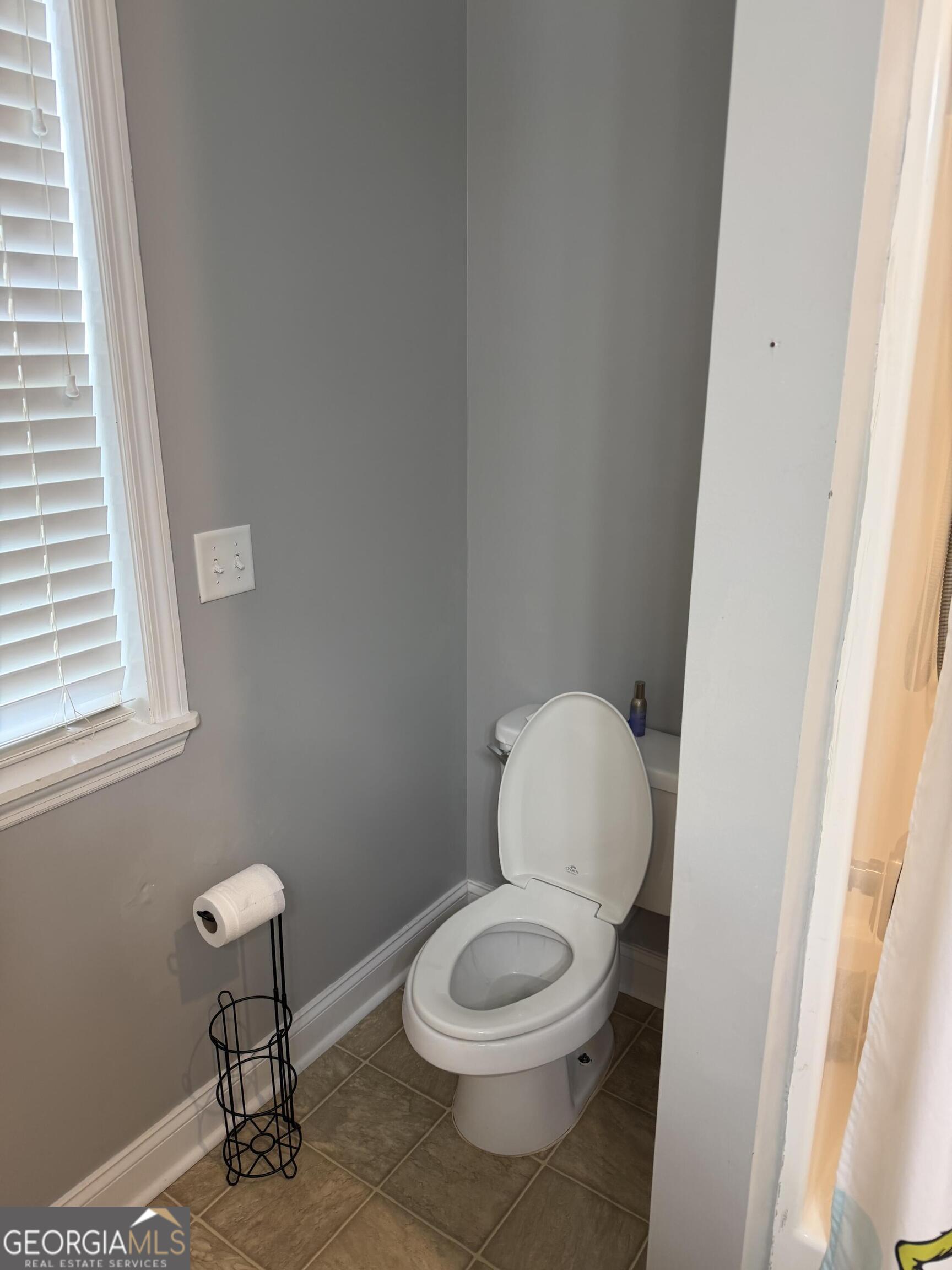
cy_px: 635
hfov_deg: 56.8
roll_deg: +0.6
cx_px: 476
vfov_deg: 71.6
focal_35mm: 24
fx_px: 880
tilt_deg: -14.6
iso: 125
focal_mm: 6.76
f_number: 1.78
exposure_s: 1/60
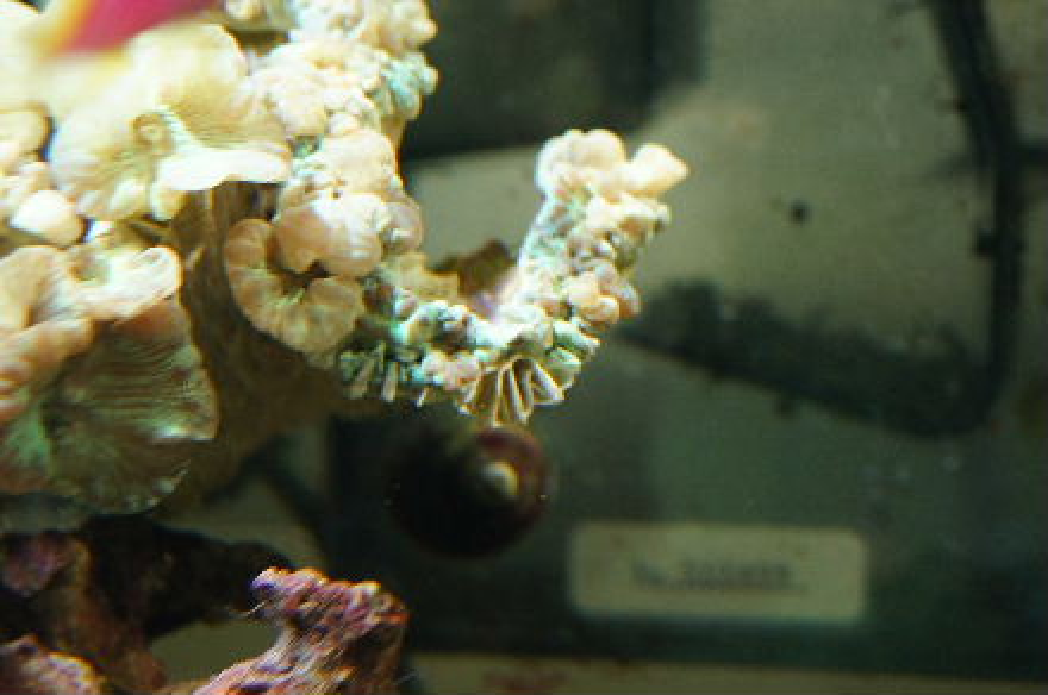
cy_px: 348
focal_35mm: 75
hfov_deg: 27.0
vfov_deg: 18.1
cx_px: 524
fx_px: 2180
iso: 800
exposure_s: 1/80
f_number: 3.5
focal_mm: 50
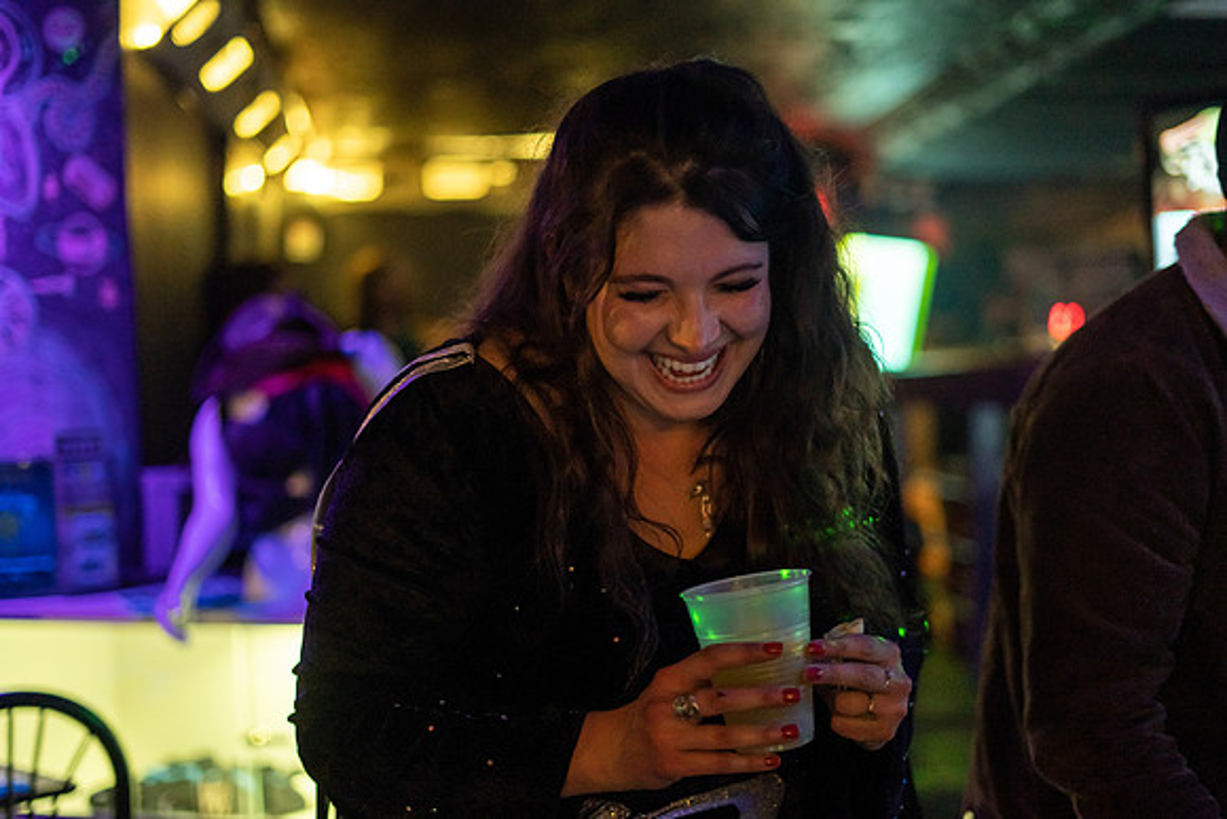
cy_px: 410
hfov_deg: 39.6
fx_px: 1704
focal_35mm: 50
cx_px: 614
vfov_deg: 27.0
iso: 2000
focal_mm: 50
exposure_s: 1/200
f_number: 1.8
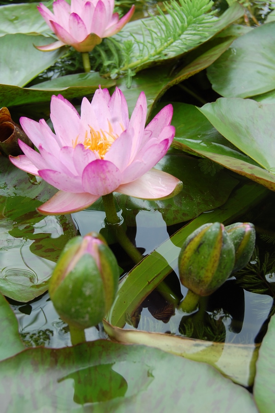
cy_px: 206
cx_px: 138
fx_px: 551
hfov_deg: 28.0
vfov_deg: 41.2
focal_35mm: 48
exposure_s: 1/100
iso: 200
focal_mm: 32
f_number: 8
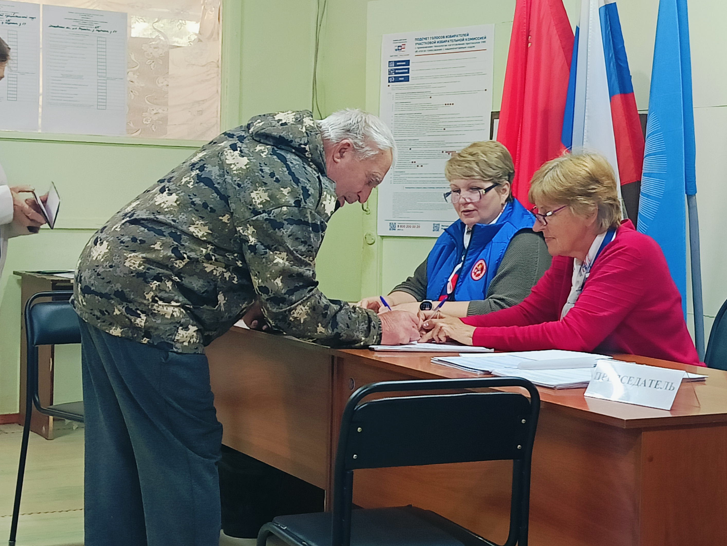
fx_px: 1365
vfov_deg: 22.6
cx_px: 329
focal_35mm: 65
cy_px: 274
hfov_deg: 29.8
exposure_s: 1/50
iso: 800
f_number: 1.79
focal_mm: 5.44
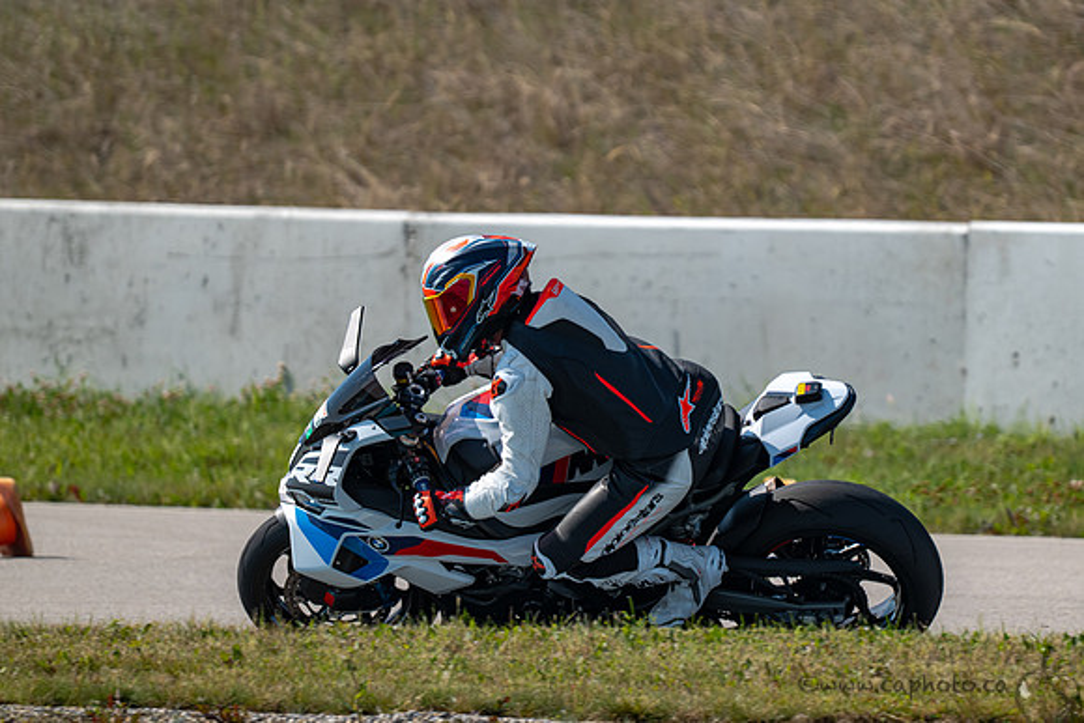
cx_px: 655
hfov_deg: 2.8
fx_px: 21822
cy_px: 362
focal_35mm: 725
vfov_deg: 1.9
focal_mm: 600
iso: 200
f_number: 6.3
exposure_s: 1/1250
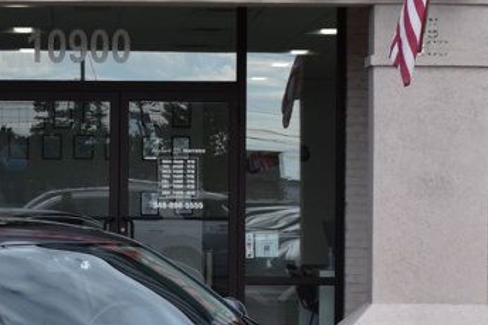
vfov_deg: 9.9
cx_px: 55
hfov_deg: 14.7
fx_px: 1876
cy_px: 241
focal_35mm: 138
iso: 400
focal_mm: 31
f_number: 11
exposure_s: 1/400
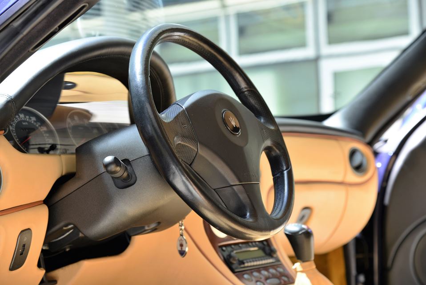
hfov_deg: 24.7
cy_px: 142
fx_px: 971
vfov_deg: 16.7
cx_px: 213
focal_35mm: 82
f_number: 5.6
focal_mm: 82
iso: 400
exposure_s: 1/160
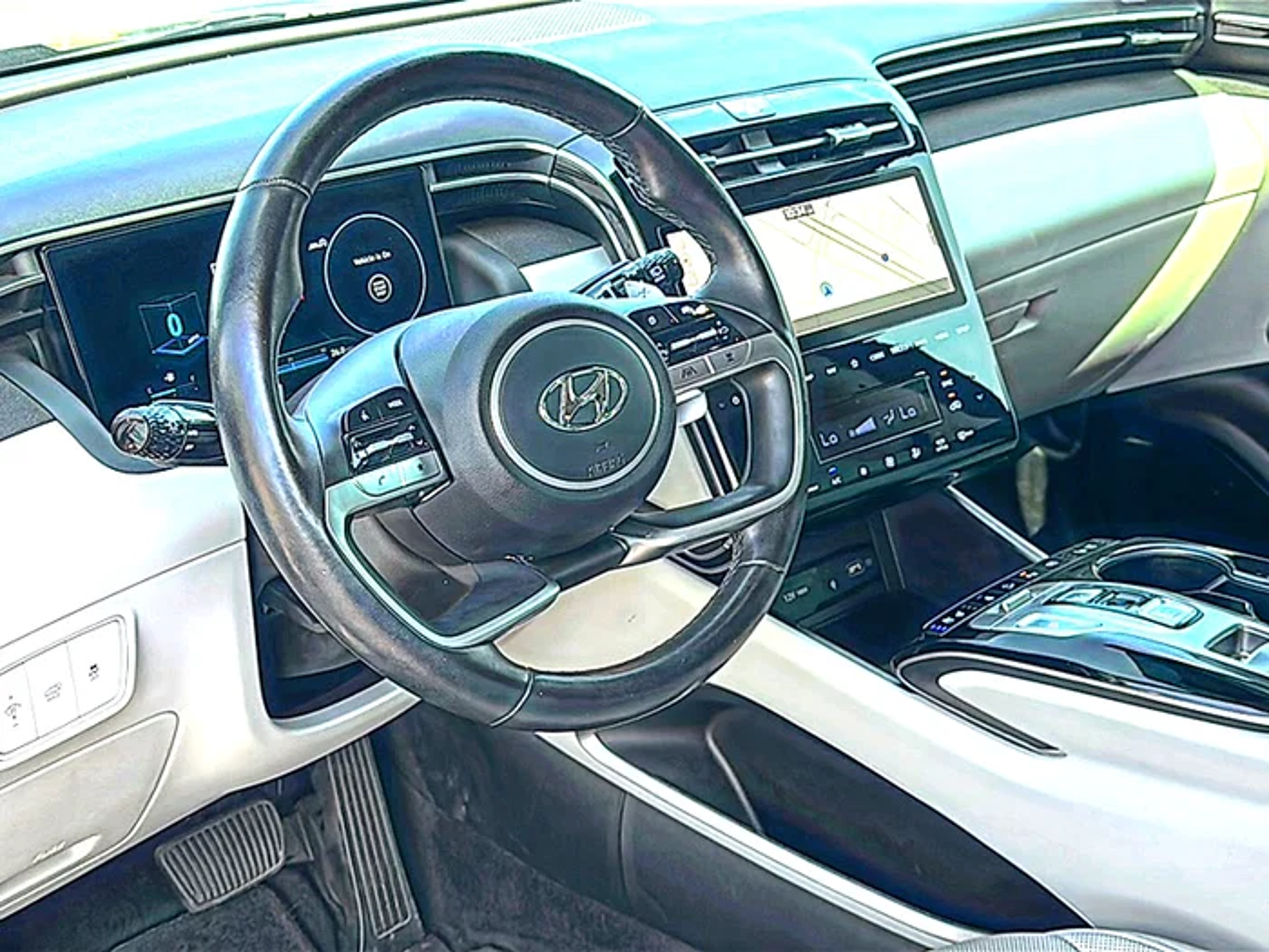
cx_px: 634
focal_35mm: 39
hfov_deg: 47.9
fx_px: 1430
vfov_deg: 36.8
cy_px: 476
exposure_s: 1/201
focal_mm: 6.86
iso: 80
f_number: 1.78
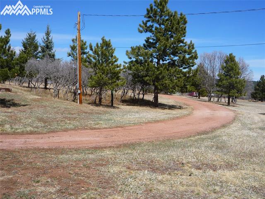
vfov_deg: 30.8
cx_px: 132
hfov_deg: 40.5
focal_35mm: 47
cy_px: 100
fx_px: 360
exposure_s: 1/640
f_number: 5.6
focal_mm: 5.8
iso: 100
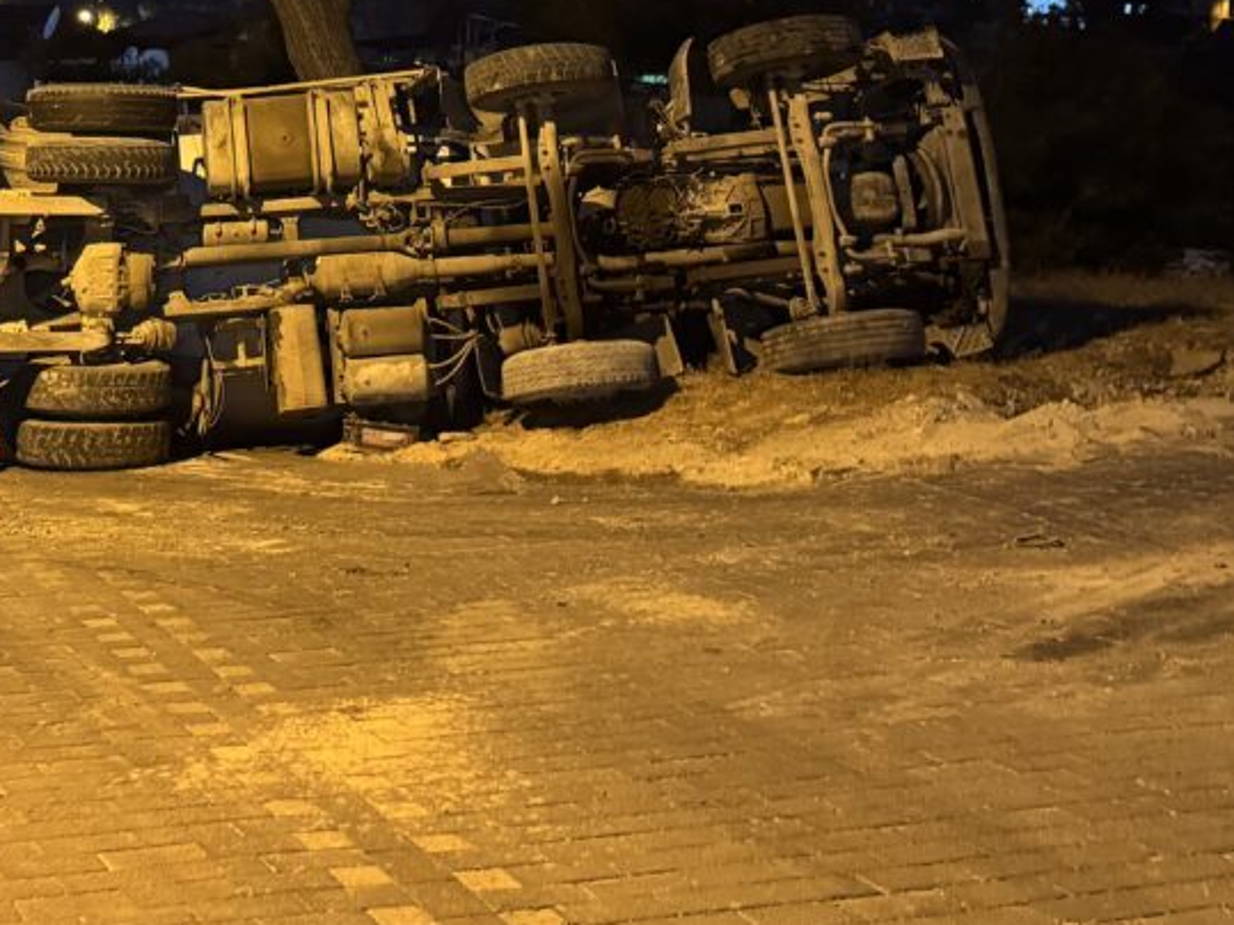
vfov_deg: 24.1
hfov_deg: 32.9
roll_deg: -1.6
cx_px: 266
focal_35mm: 57
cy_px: -71
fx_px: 2031
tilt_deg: -2.1
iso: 800
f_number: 1.78
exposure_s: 1/25
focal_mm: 6.76
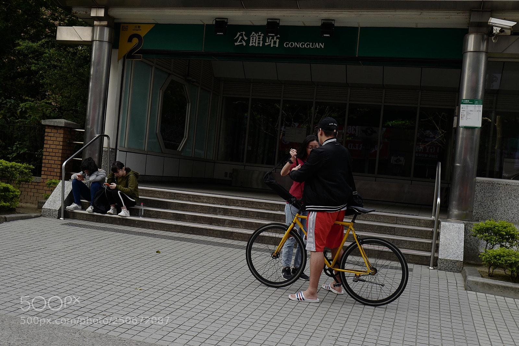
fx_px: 404
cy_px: 173
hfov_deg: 65.5
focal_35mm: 28
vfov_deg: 46.4
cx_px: 260
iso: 100
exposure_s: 1/800
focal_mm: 28
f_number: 2.8
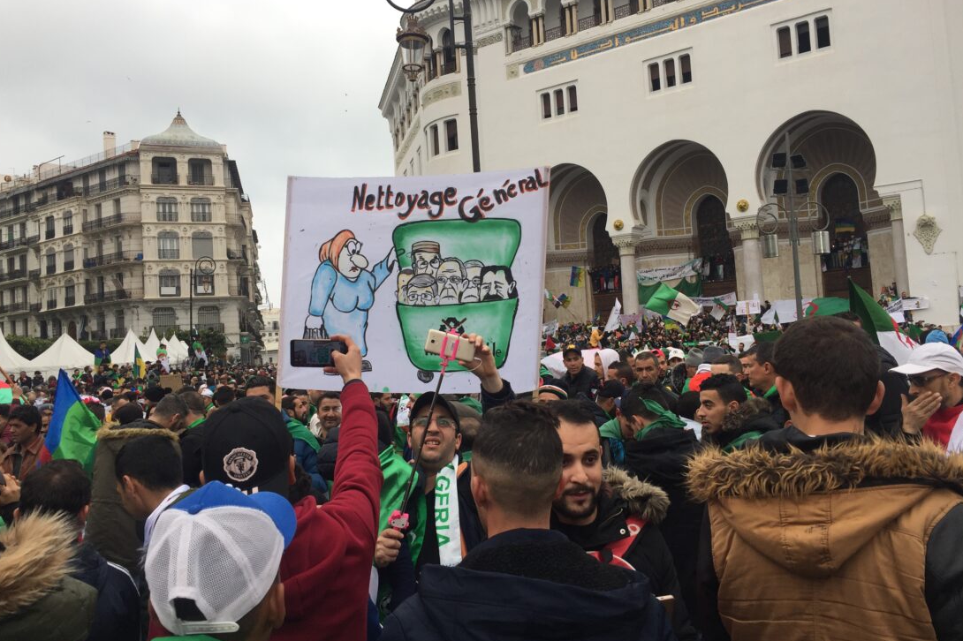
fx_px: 829
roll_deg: +4.1
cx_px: 482
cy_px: 290
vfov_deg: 42.3
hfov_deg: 60.3
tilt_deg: +3.1
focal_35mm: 31
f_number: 2.2
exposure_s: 1/220
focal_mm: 4.15
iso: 32
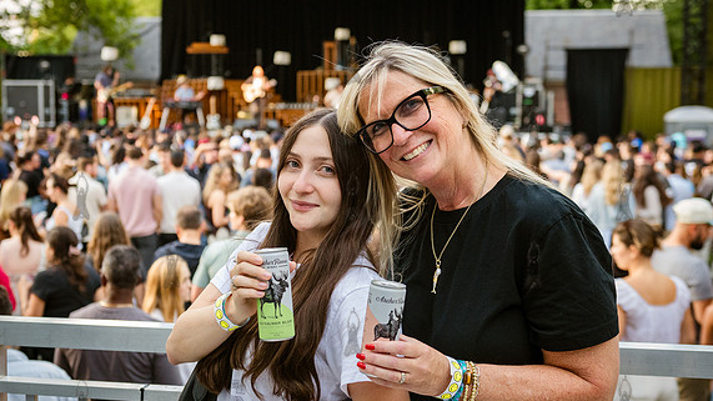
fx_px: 983
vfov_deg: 23.0
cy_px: 189
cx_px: 315
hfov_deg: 39.8
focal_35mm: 52
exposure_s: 1/320
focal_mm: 40
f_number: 3.5
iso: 2500
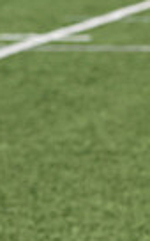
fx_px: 2708
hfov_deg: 3.1
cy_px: -45
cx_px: 492
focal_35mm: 414
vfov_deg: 5.1
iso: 125
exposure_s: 1/640
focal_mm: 95
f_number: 6.3
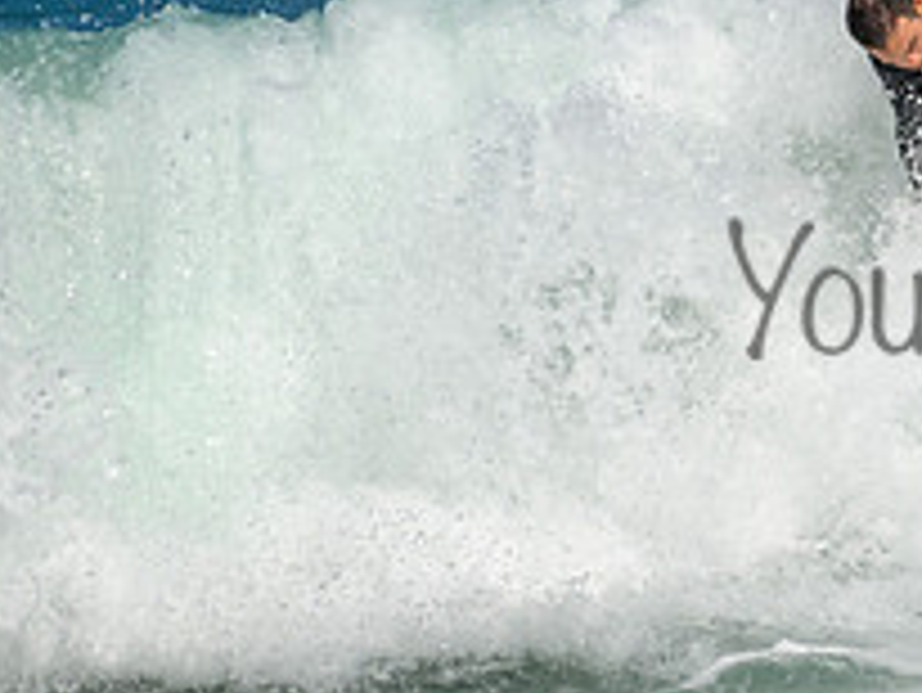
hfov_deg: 0.8
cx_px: 1149
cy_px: 185
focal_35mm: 2500
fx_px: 66627
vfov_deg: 0.6
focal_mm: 800
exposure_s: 1/2000
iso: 560
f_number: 11
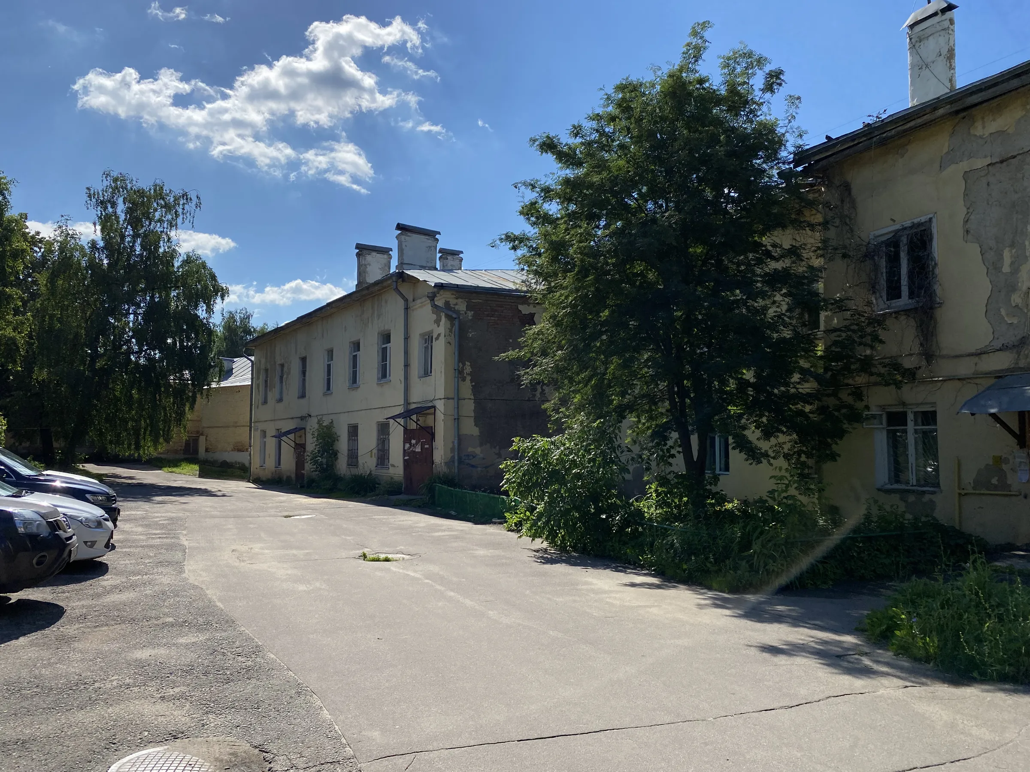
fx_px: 774
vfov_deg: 53.1
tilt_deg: +4.3
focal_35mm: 26
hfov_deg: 67.3
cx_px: 515
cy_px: 386
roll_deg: -0.7
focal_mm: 4.25
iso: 32
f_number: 1.8
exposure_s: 1/5025
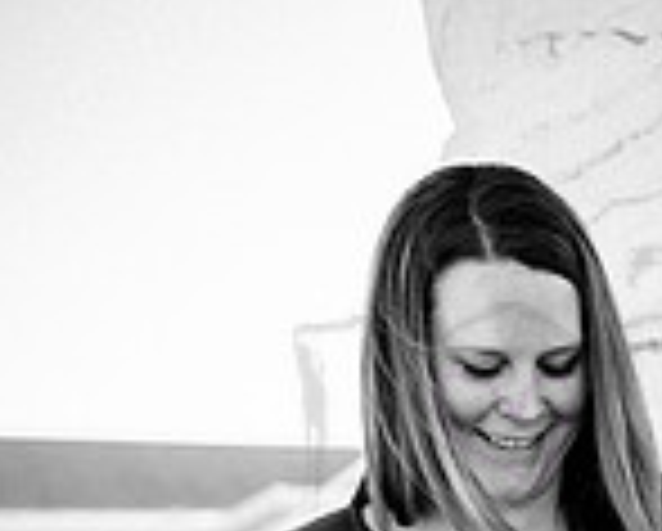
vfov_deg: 7.8
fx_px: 3826
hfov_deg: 9.9
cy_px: 828
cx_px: 522
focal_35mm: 195
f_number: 4.5
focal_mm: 68
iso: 640
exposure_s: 1/640
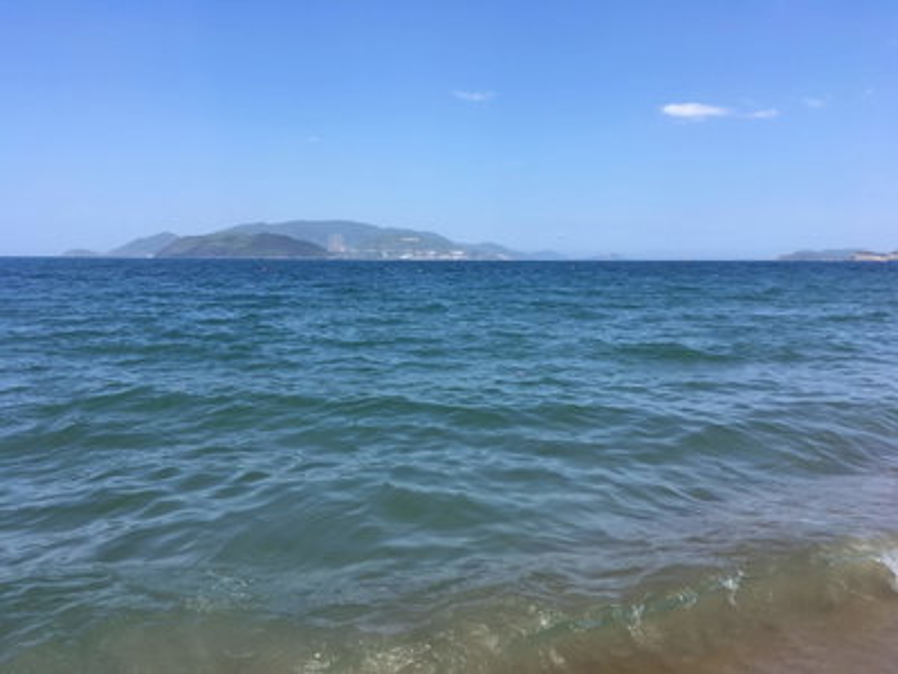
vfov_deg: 48.2
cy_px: 337
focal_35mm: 29
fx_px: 752
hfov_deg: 61.7
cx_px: 449
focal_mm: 4.15
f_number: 2.2
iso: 25
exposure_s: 1/1326
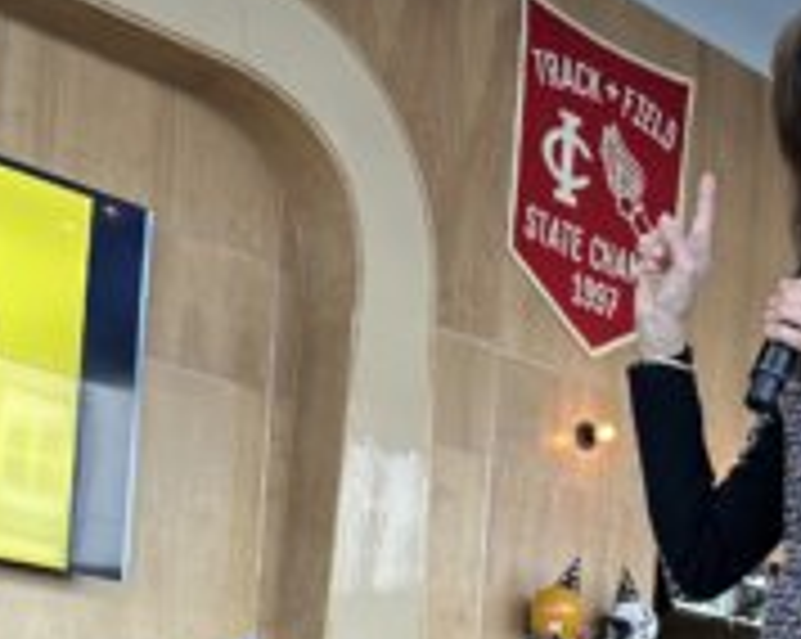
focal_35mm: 79
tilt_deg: +1.2
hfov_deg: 23.8
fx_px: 1871
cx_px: 644
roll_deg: -4.1
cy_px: 842
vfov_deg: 18.0
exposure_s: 1/120
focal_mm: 6.86
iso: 100
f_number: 1.78
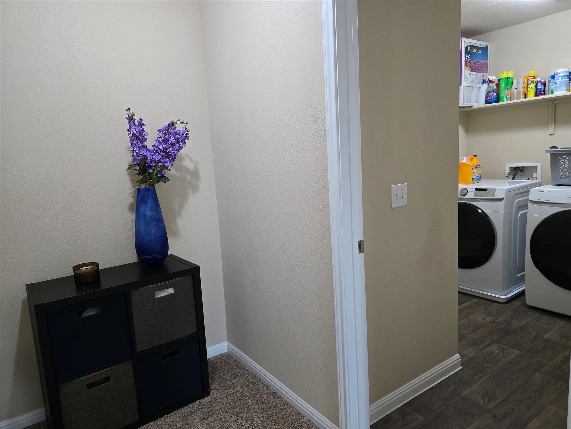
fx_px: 379
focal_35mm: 23
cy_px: 214
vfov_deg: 58.9
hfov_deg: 73.9
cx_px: 286
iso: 800
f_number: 1.7
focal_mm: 6.3
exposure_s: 1/120
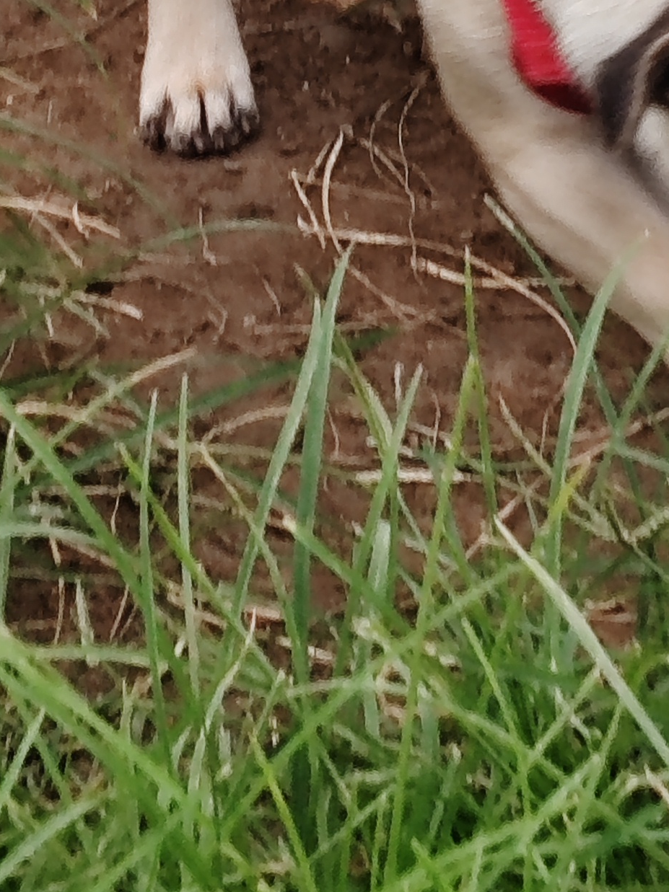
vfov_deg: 8.3
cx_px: 395
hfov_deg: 6.3
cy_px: -173
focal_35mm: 236
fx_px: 6084
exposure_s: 1/100
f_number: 1.8
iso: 320
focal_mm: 6.14
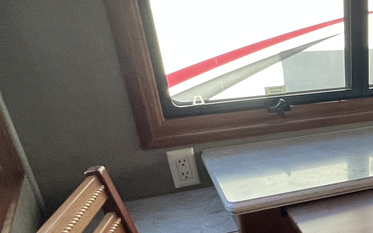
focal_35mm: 44
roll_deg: -3.9
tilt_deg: -31.3
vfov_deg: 27.5
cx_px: 415
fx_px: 447
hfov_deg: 37.5
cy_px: 234
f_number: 1.8
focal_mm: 1.57
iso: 250
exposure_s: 1/67
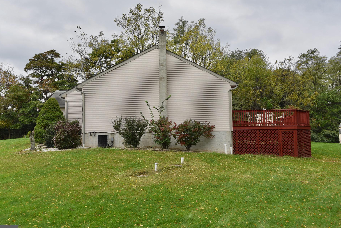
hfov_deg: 47.4
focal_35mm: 41
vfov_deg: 32.7
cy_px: 115
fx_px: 388
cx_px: 162
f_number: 6.3
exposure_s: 1/160
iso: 100
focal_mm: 38
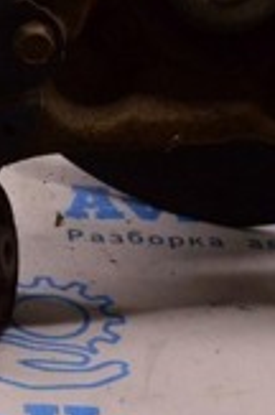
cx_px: -148
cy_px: -60
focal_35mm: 177
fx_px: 2037
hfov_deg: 7.6
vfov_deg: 11.4
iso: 1600
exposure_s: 1/125
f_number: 8
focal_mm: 30
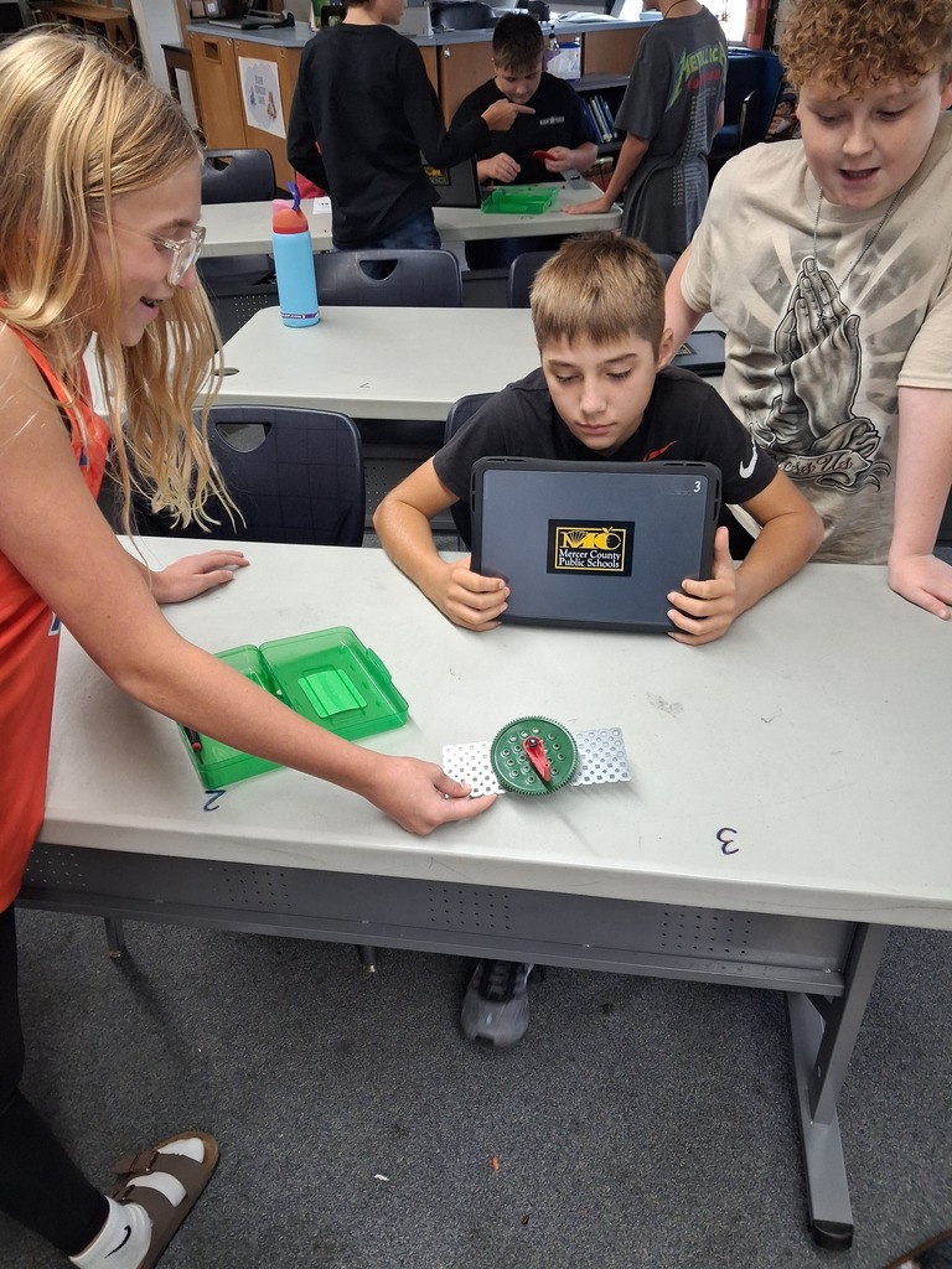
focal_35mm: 27
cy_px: 634
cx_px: 476
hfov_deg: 51.4
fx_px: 990
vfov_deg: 65.3
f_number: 1.8
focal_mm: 4
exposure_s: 1/60
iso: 250
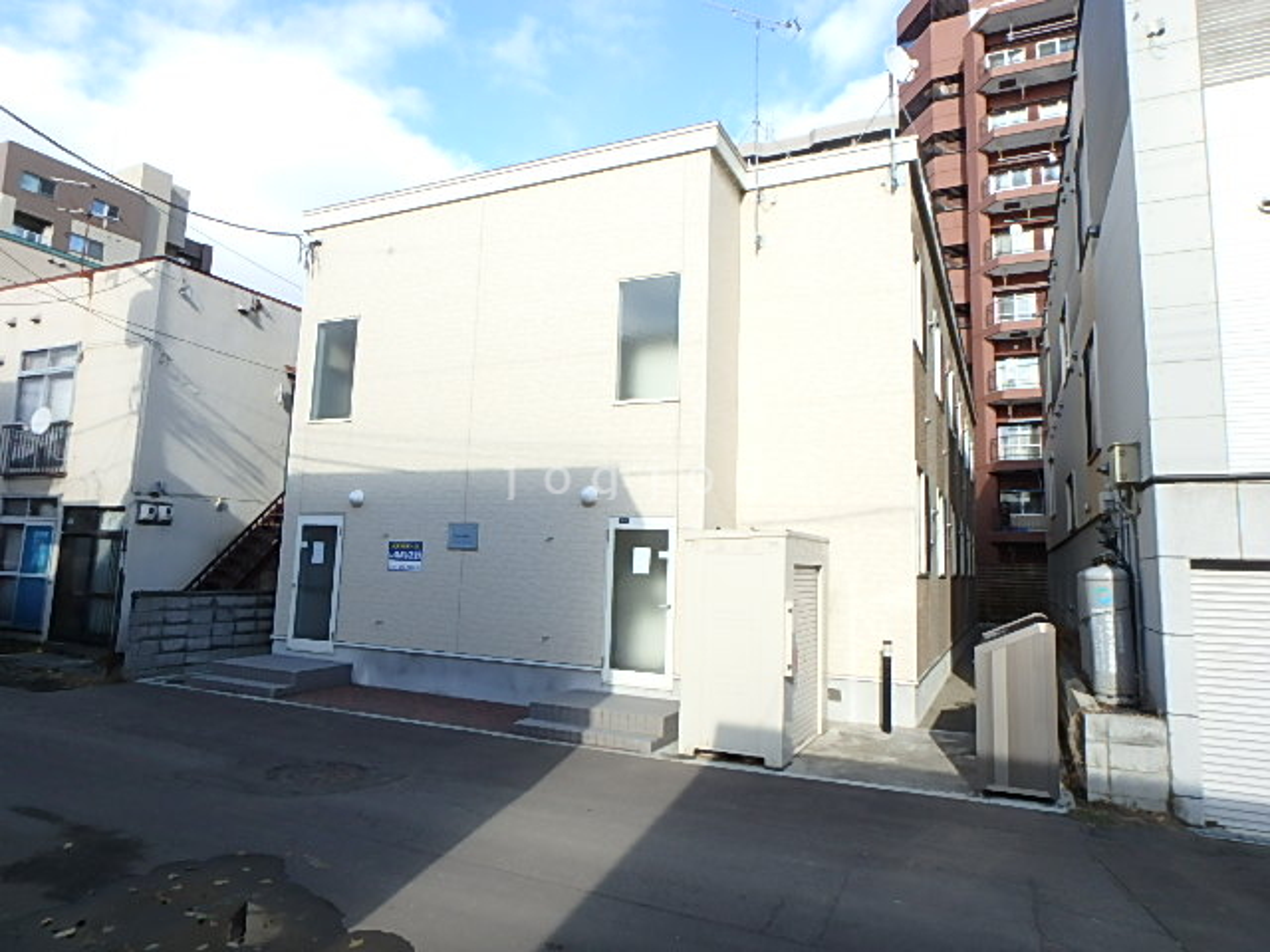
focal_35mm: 21
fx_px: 770
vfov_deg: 63.4
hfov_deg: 79.0
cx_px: 635
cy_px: 476
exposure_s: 1/500
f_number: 3.5
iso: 125
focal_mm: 3.7
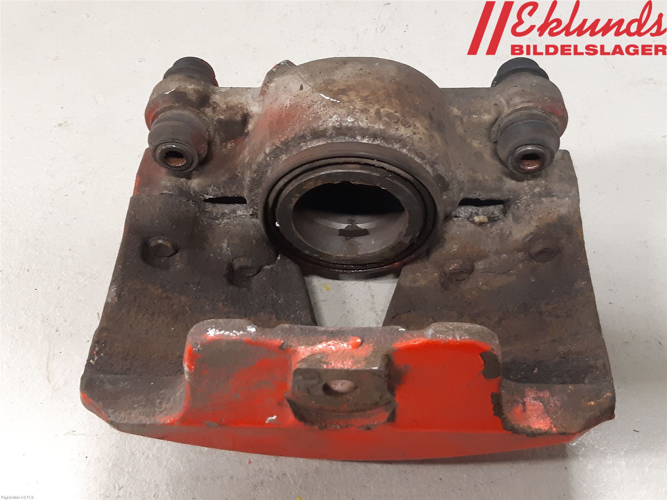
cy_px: 250
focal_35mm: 26
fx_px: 501
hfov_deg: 67.3
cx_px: 334
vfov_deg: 53.1
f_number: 1.7
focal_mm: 3.93
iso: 200
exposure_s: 1/33
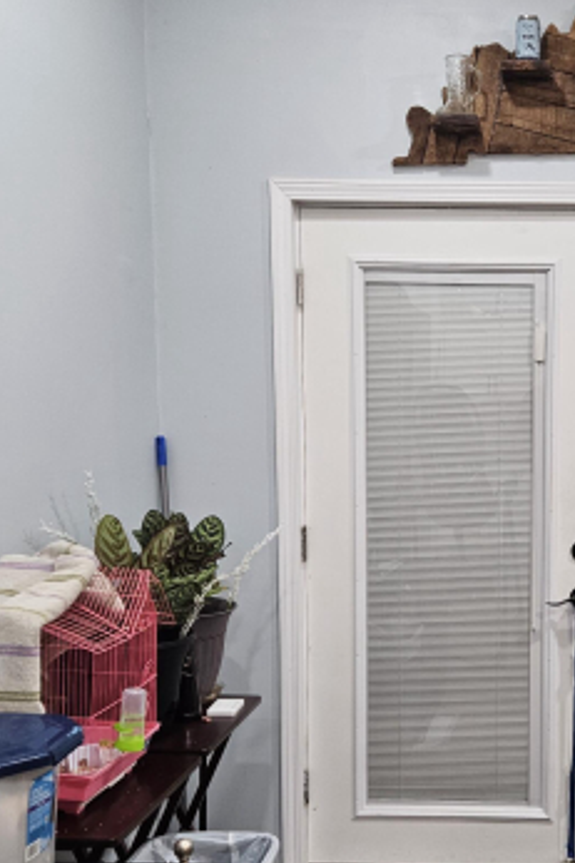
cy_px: 537
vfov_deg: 42.5
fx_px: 1103
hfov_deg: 28.0
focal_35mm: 46
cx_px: 534
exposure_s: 1/120
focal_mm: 5.4
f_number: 1.8
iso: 250
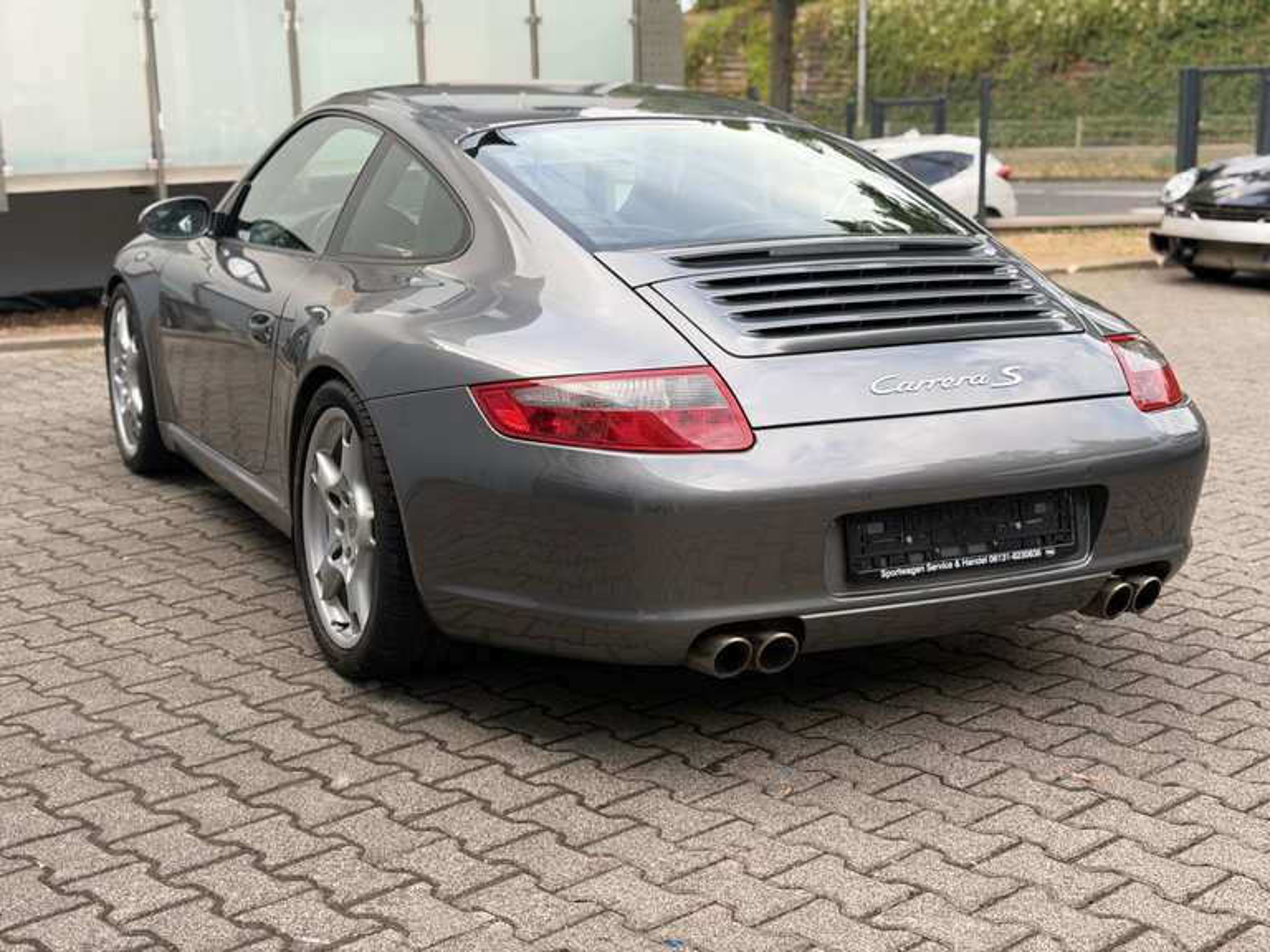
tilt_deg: -13.6
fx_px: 1761
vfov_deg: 30.3
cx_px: 635
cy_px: 476
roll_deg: +1.4
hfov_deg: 39.7
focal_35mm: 48
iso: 64
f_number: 1.78
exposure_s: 1/549
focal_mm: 6.76
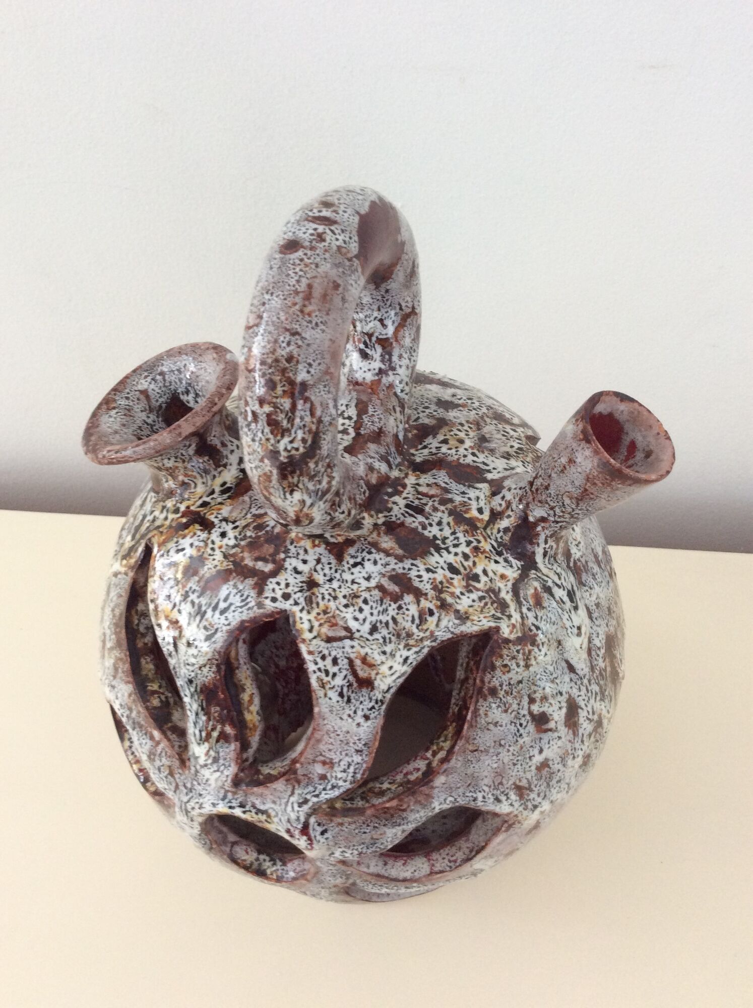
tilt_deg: -46.3
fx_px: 931
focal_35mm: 32
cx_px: 376
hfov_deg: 44.1
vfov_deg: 56.9
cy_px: 504
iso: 80
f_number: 2.4
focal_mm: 3.3
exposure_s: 1/25
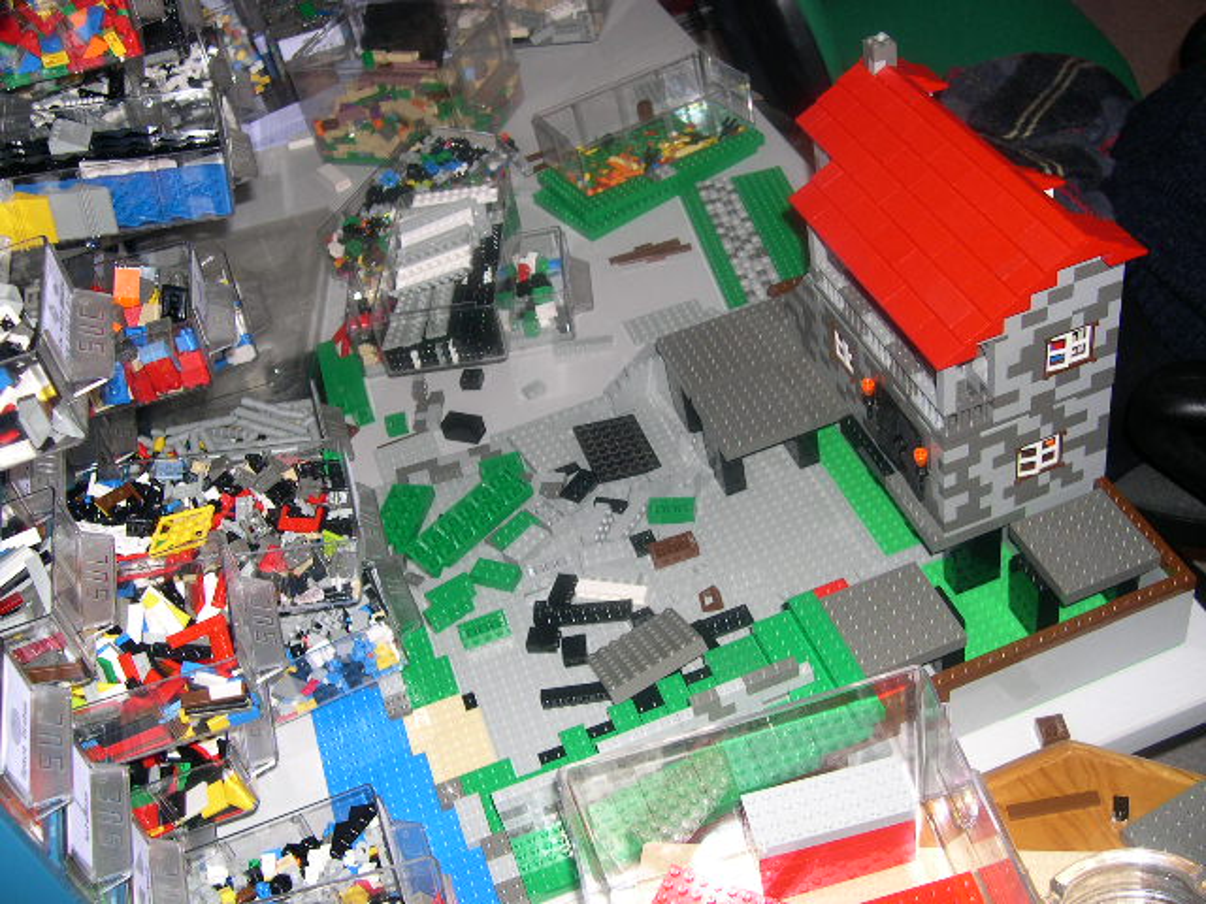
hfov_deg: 49.0
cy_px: 452
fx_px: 1324
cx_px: 603
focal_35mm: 38
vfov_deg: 37.7
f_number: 2.8
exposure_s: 1/60
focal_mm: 8
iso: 100
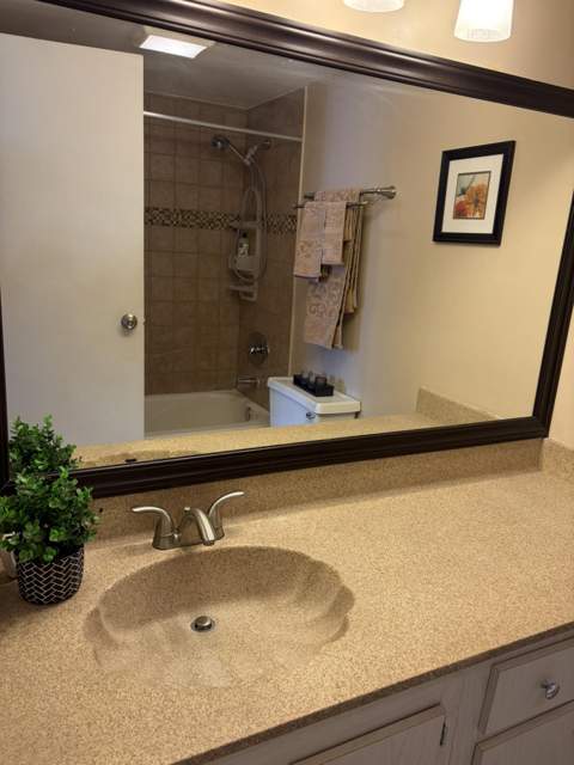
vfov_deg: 67.3
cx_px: 287
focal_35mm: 26
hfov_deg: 53.1
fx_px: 575
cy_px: 382
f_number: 1.6
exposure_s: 1/60
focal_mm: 5.96
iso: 64
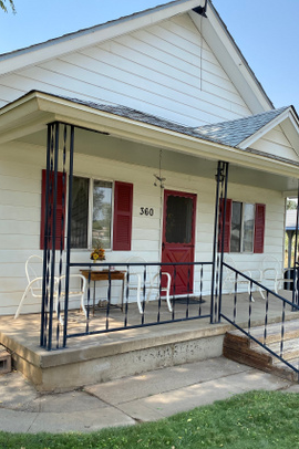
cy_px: 250
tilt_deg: -2.1
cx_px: 171
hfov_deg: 41.0
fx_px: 399
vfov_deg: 58.6
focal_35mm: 32
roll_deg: -2.4
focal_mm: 4.25
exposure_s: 1/1193
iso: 32
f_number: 1.8
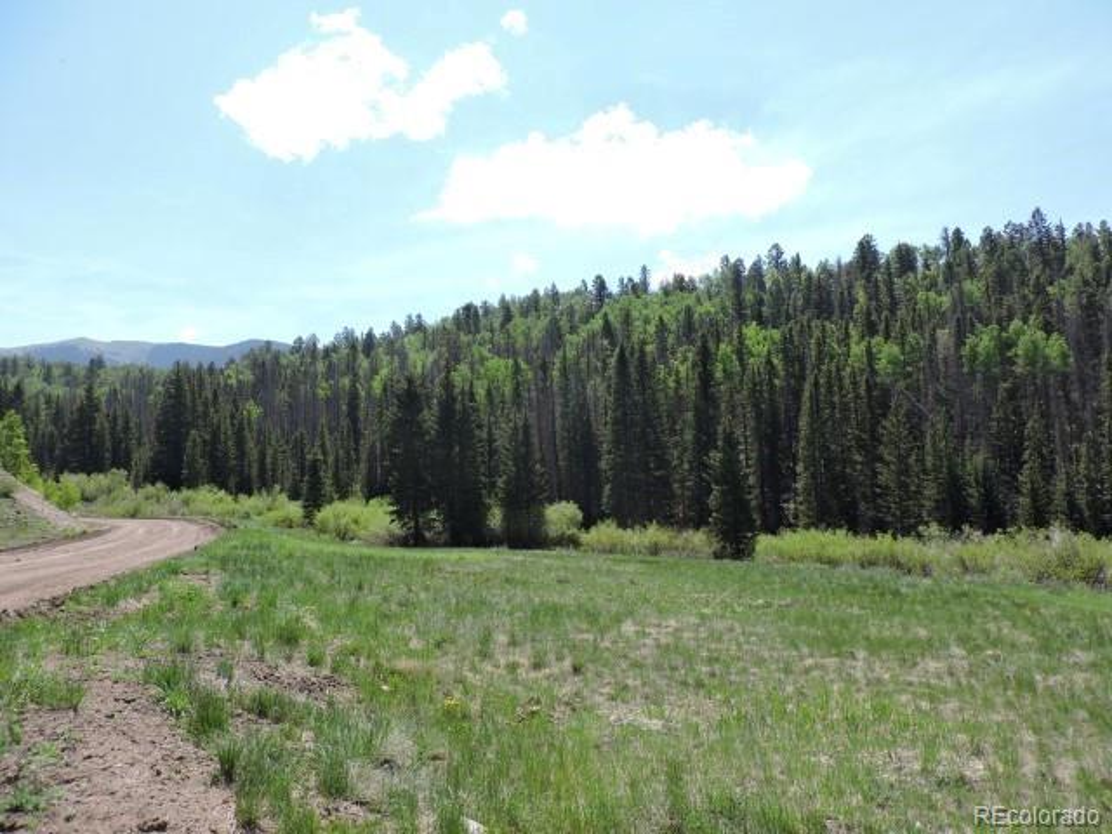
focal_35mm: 24
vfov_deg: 56.8
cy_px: 417
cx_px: 556
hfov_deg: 71.6
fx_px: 771
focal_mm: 4.3
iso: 100
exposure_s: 1/800
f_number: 3
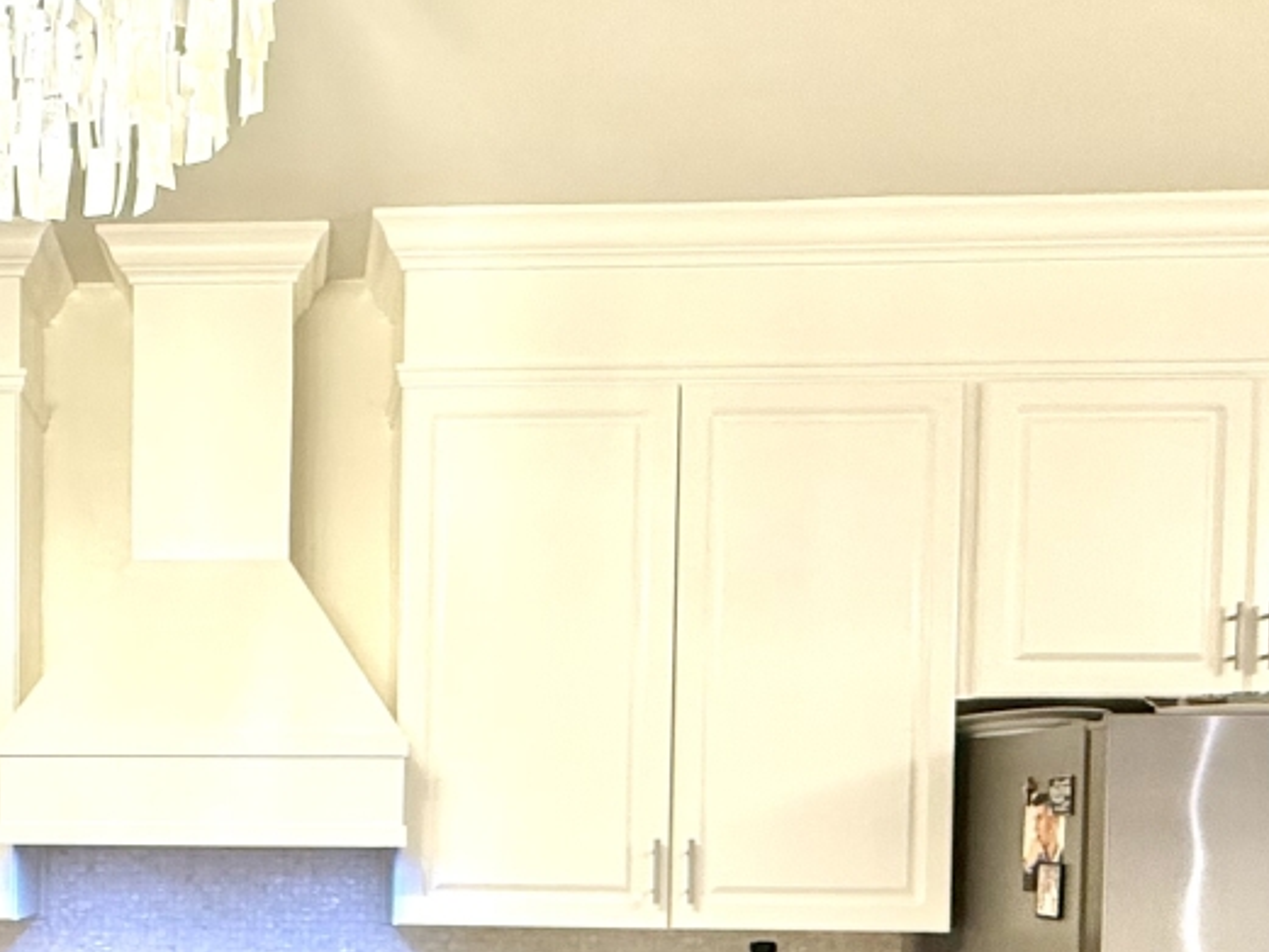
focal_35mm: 43
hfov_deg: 41.2
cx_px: 185
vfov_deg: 31.7
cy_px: 889
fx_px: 1577
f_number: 2.2
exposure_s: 1/120
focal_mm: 2.22
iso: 250
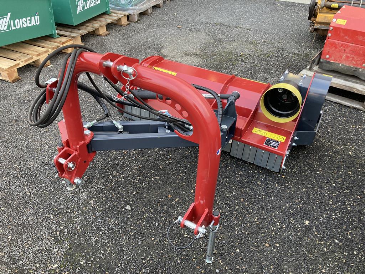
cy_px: 137
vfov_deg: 49.7
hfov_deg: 63.4
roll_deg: -0.7
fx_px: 295
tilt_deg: -36.8
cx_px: 182
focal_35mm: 28
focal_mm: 3.99
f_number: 1.8
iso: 160
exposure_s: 1/60
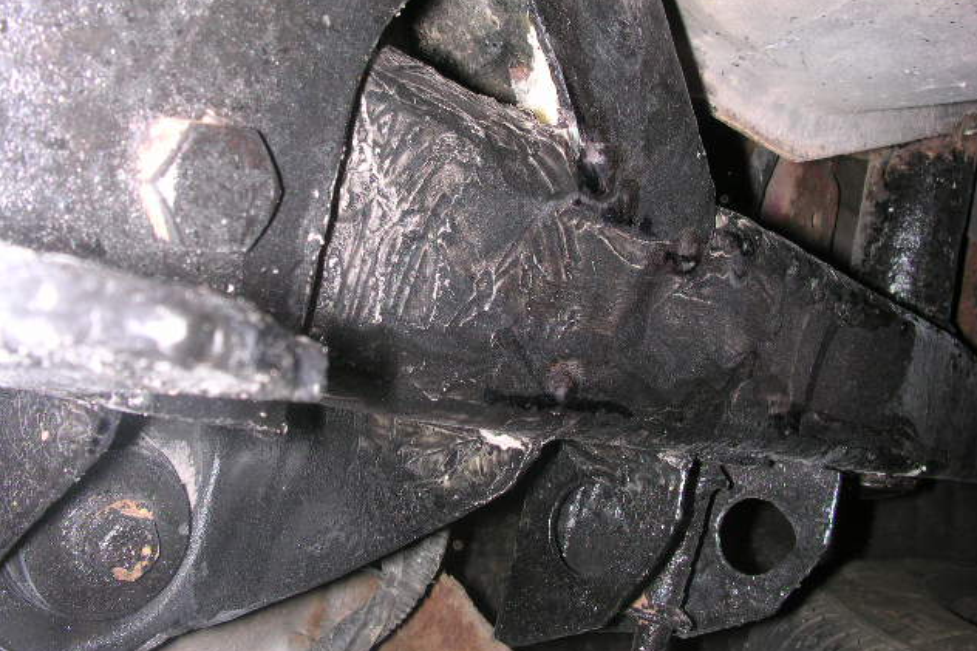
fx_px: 1058
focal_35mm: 39
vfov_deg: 34.2
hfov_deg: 49.6
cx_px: 493
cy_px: 289
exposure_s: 1/60
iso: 100
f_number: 4.5
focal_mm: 5.6
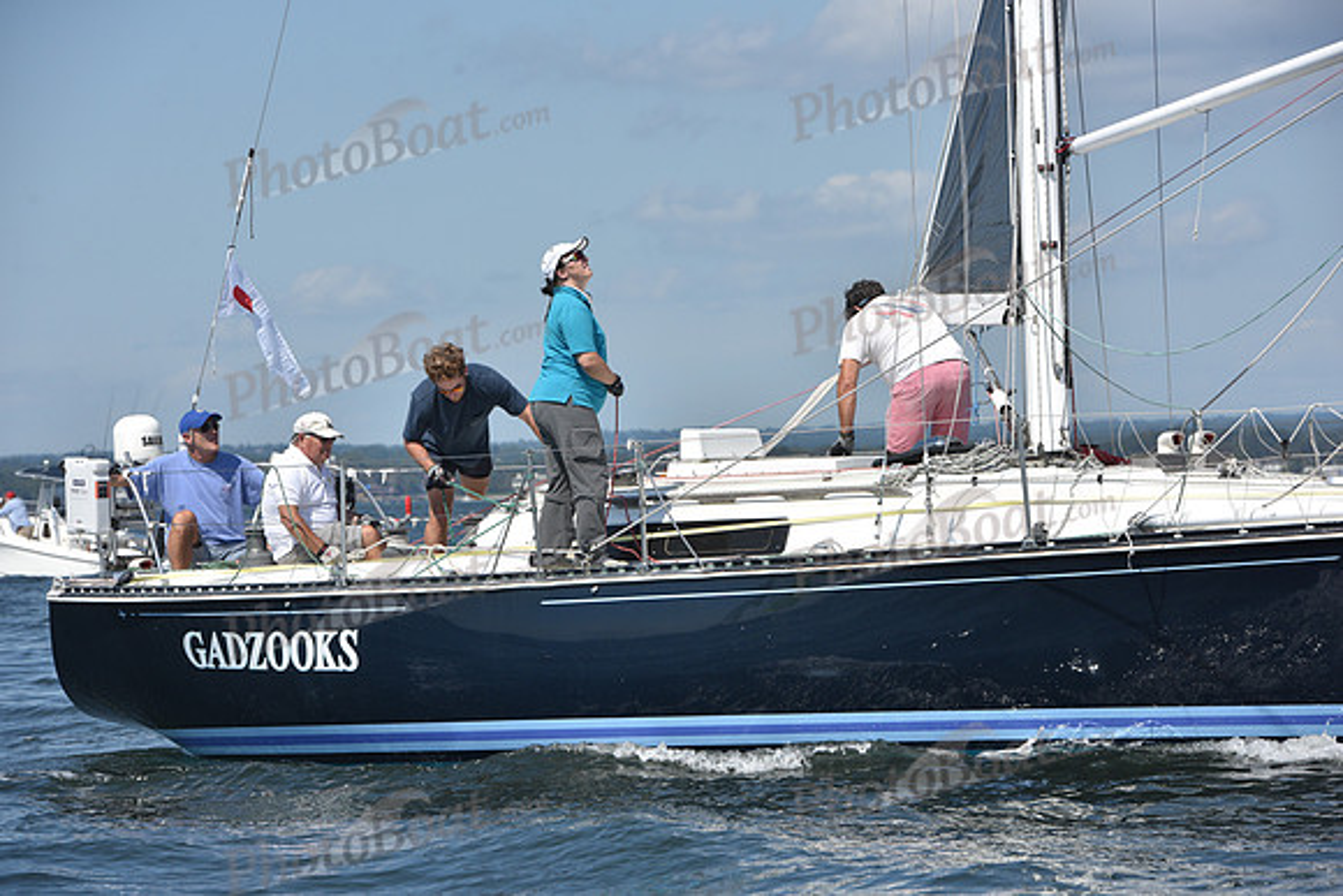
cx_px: 672
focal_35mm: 170
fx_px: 6343
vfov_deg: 8.1
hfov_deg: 12.1
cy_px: 448
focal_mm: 170
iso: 320
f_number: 9
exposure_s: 1/1250
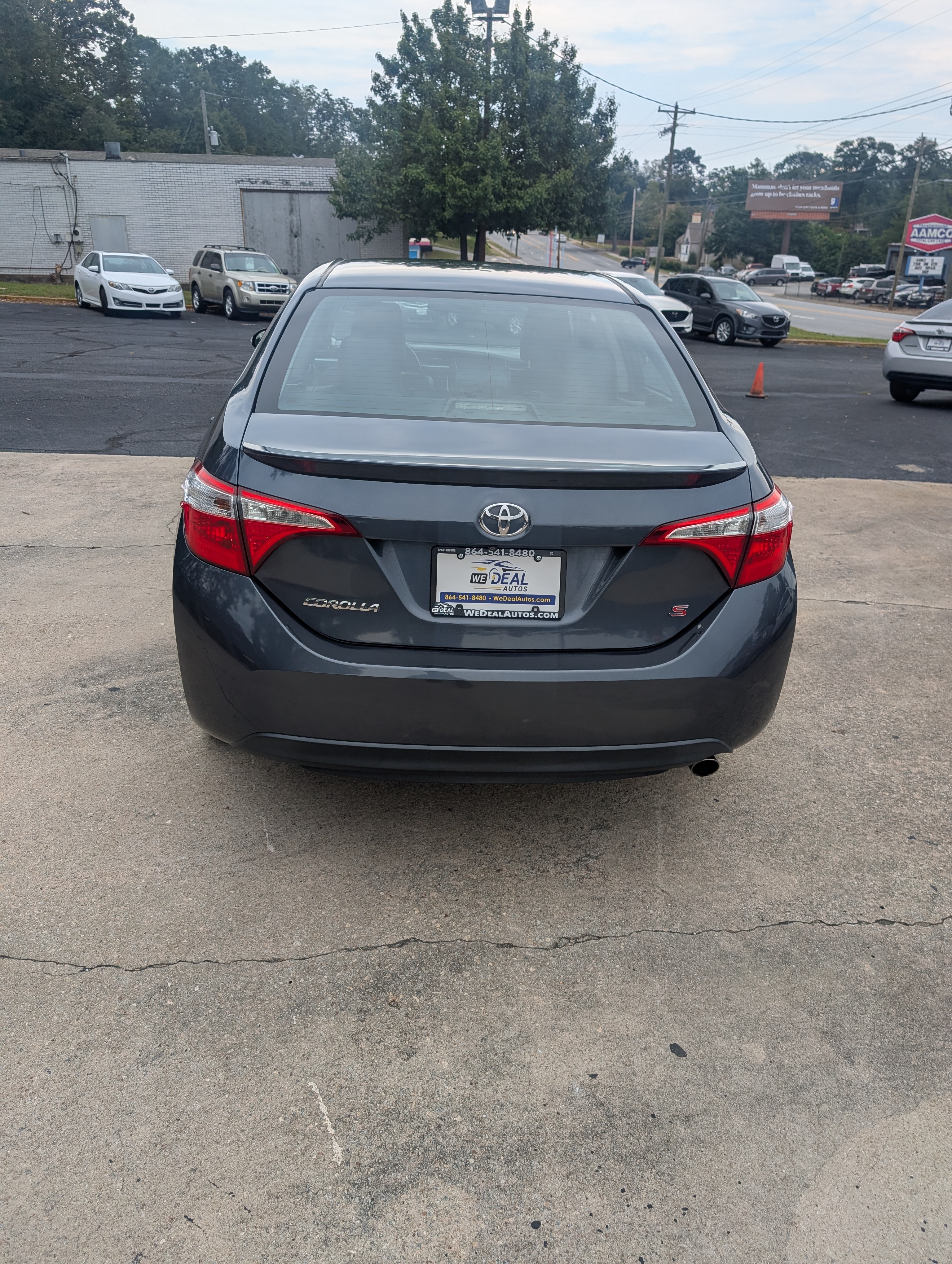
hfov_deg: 56.9
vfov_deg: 71.5
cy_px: 632
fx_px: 878
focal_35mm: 24
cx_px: 476
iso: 22
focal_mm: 6.9
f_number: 1.68
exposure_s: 1/398
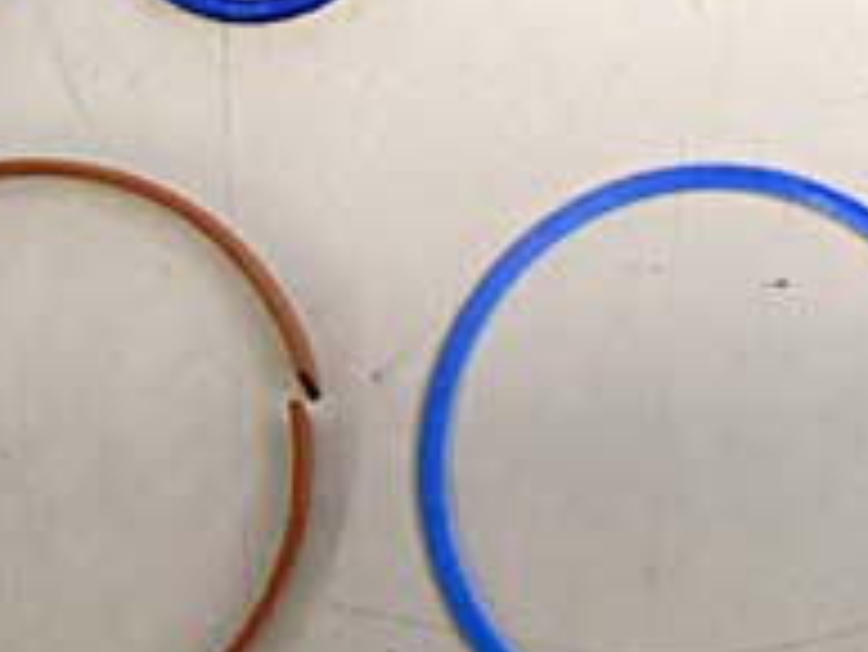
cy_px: -189
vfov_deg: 15.2
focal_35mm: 93
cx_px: 675
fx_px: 2333
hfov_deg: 20.9
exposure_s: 1/30
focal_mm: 5
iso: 250
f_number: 3.9
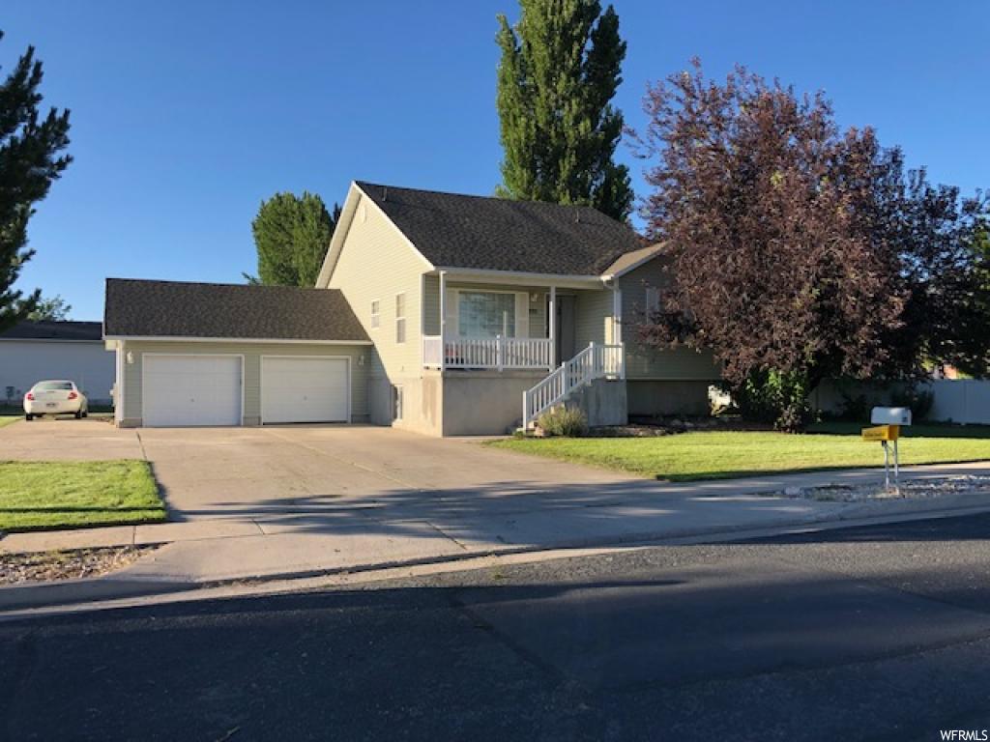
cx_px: 495
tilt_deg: +0.9
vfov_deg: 49.7
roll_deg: +0.1
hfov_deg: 63.4
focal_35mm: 28
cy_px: 371
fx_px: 801
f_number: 1.8
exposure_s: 1/727
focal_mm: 4
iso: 20
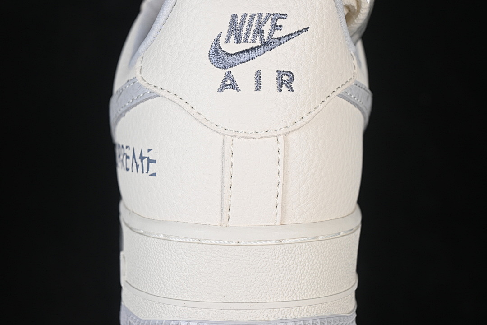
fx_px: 1015
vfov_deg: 18.2
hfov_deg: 27.0
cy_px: 162
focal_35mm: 75
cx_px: 244
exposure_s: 1/80
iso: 160
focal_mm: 50
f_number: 7.1
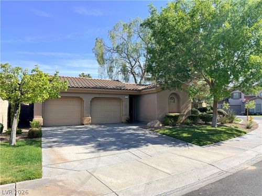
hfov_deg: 71.6
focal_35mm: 24
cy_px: 98
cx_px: 131
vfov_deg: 56.8
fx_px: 182
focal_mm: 6.76
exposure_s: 1/2299
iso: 80
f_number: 1.78
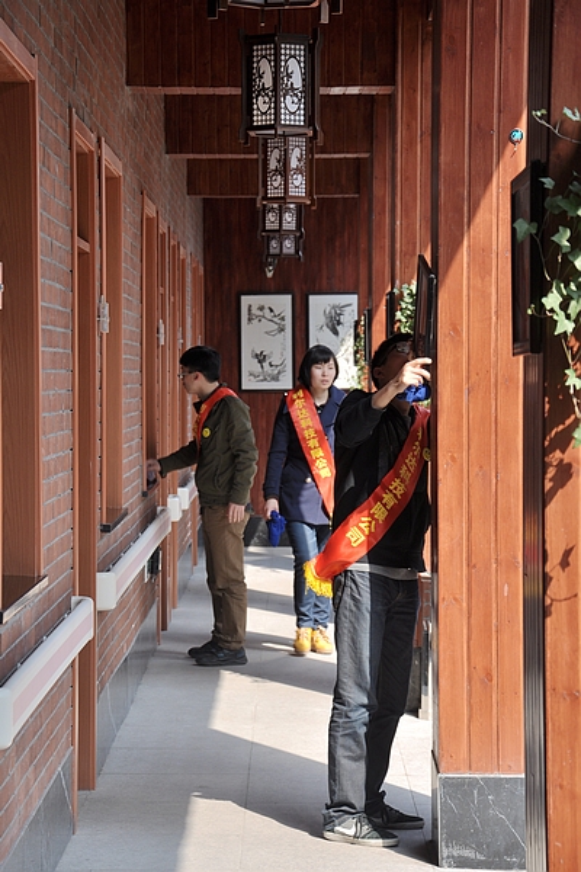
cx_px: 290
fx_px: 2542
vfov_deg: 19.5
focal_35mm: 105
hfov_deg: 13.0
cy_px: 436
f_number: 8
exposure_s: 1/100
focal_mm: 70
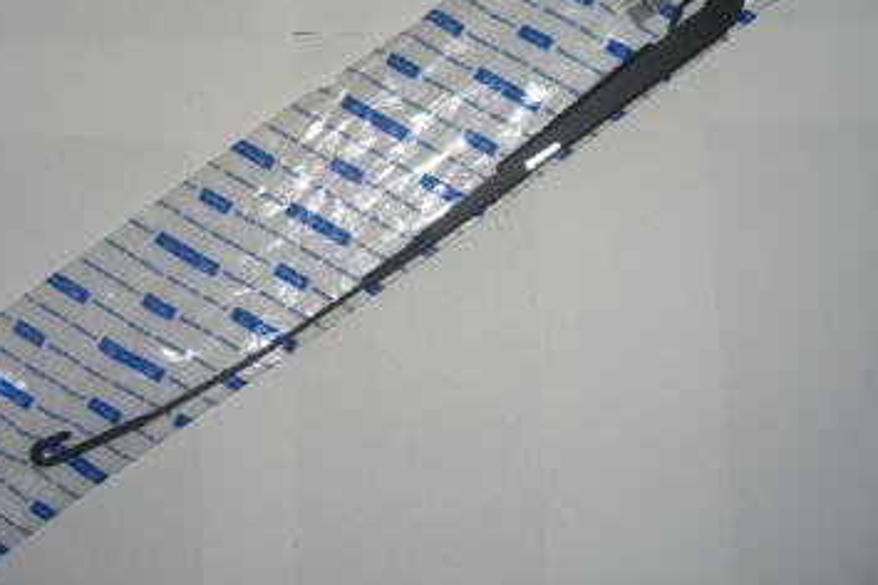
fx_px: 1219
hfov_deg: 39.6
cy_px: 171
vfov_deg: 26.8
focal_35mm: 50
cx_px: 422
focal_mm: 7.9
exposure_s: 1/60
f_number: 2.8
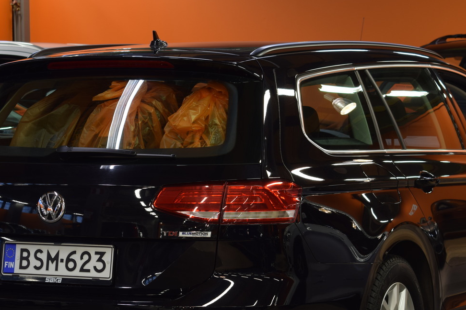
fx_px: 1683
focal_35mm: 130
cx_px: 248
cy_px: 230
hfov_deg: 15.8
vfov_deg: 10.5
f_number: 5.6
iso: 100
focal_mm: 52
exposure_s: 1/6
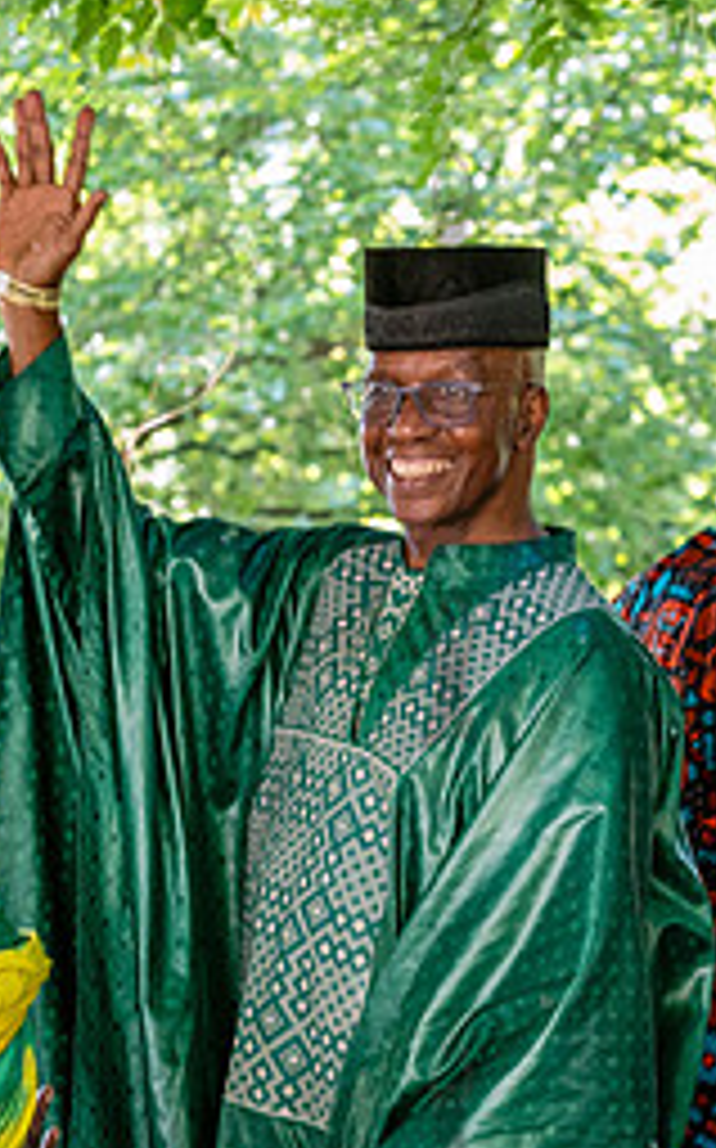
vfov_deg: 13.5
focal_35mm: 155
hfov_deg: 8.4
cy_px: 594
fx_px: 4848
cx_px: 580
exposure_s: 1/125
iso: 2000
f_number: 4.5
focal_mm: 60
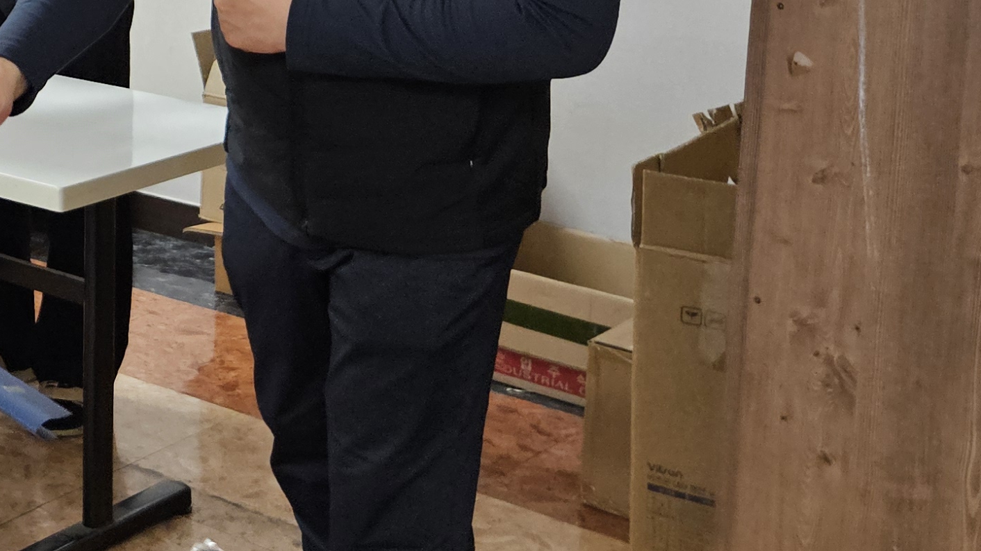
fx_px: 1847
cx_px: -340
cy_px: -48
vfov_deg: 16.5
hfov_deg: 25.1
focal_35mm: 71
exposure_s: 1/120
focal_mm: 5.4
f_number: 1.8
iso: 250
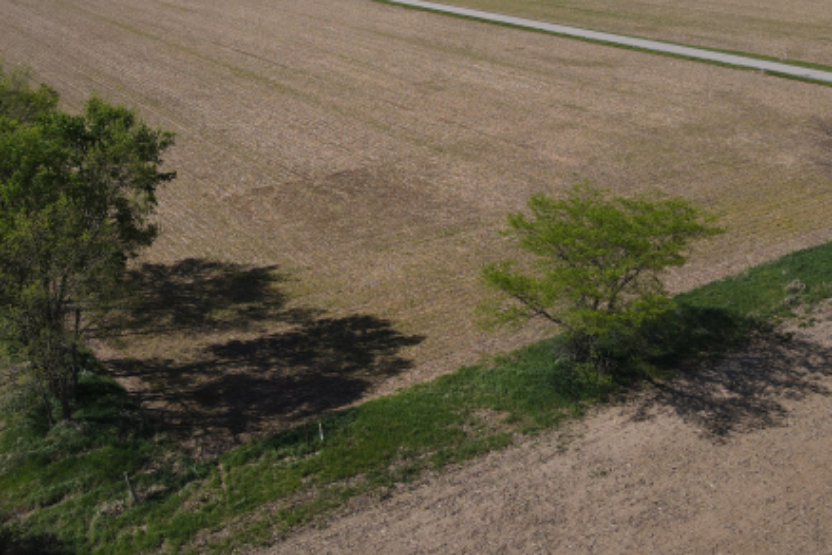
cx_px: 371
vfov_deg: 34.2
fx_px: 878
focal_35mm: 38
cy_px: 124
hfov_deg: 50.6
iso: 100
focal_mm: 4.5
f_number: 2.8
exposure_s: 1/1000
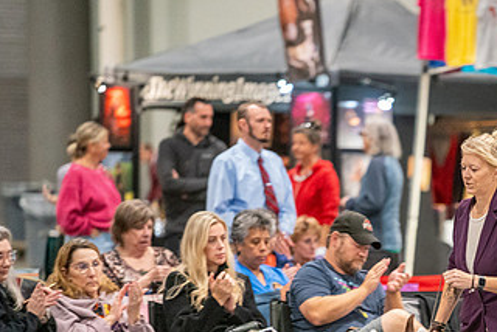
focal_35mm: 362
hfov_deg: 5.7
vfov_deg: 3.8
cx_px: 436
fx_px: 5002
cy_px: 286
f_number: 2.8
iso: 6400
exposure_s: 1/250
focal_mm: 200
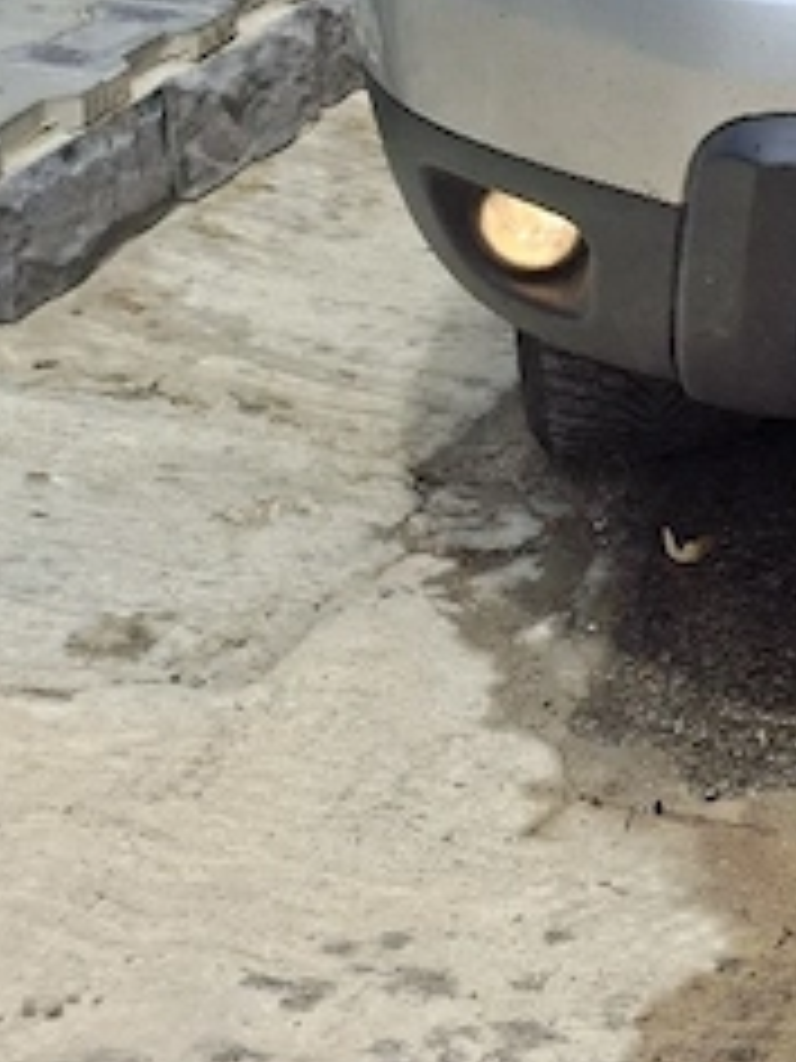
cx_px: 1327
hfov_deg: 16.5
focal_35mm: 78
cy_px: -130
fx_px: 2391
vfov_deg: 23.4
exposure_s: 1/1250
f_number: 1.8
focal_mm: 5.54
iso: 50
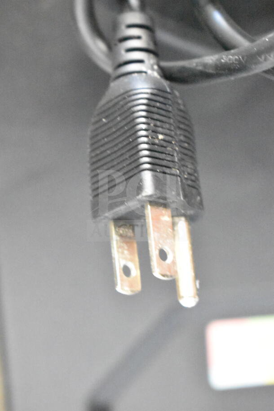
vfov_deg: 24.6
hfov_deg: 16.6
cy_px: 206
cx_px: 137
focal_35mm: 82
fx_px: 941
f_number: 5.6
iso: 25600
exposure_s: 1/25
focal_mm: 55
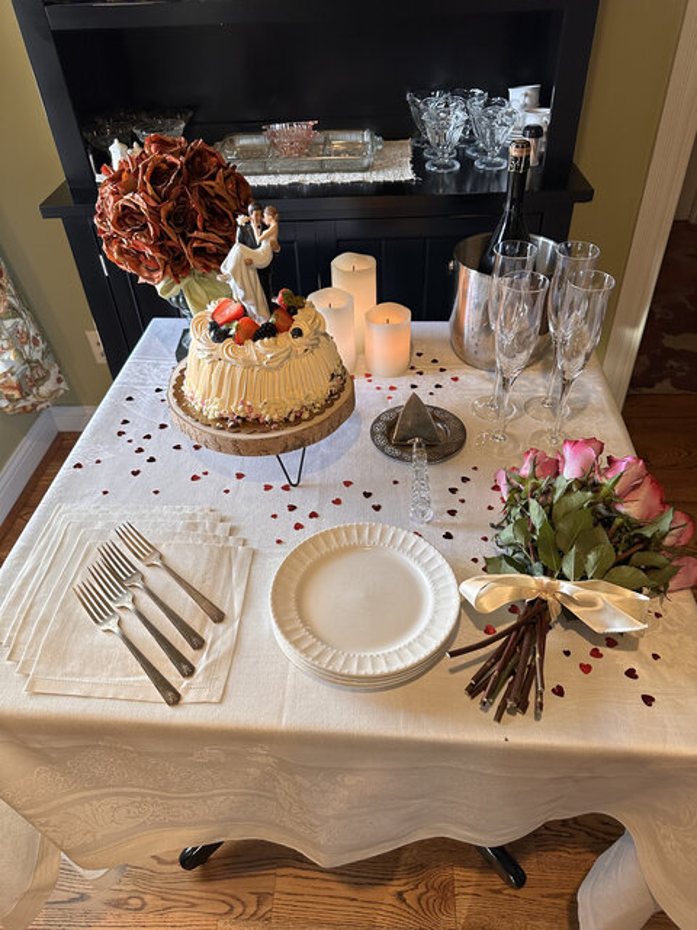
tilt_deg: -40.4
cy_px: 465
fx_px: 644
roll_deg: +4.0
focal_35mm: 24
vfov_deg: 71.6
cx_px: 348
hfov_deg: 56.8
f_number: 1.78
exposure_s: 1/60
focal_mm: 6.86
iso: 160
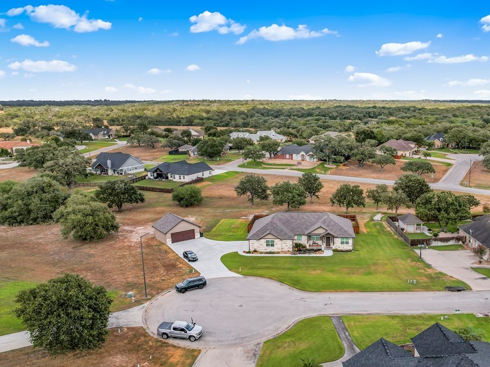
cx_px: 308
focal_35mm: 30
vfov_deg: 46.7
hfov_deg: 59.2
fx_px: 425
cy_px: 199
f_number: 2.8
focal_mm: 8.38
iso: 100
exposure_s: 1/320
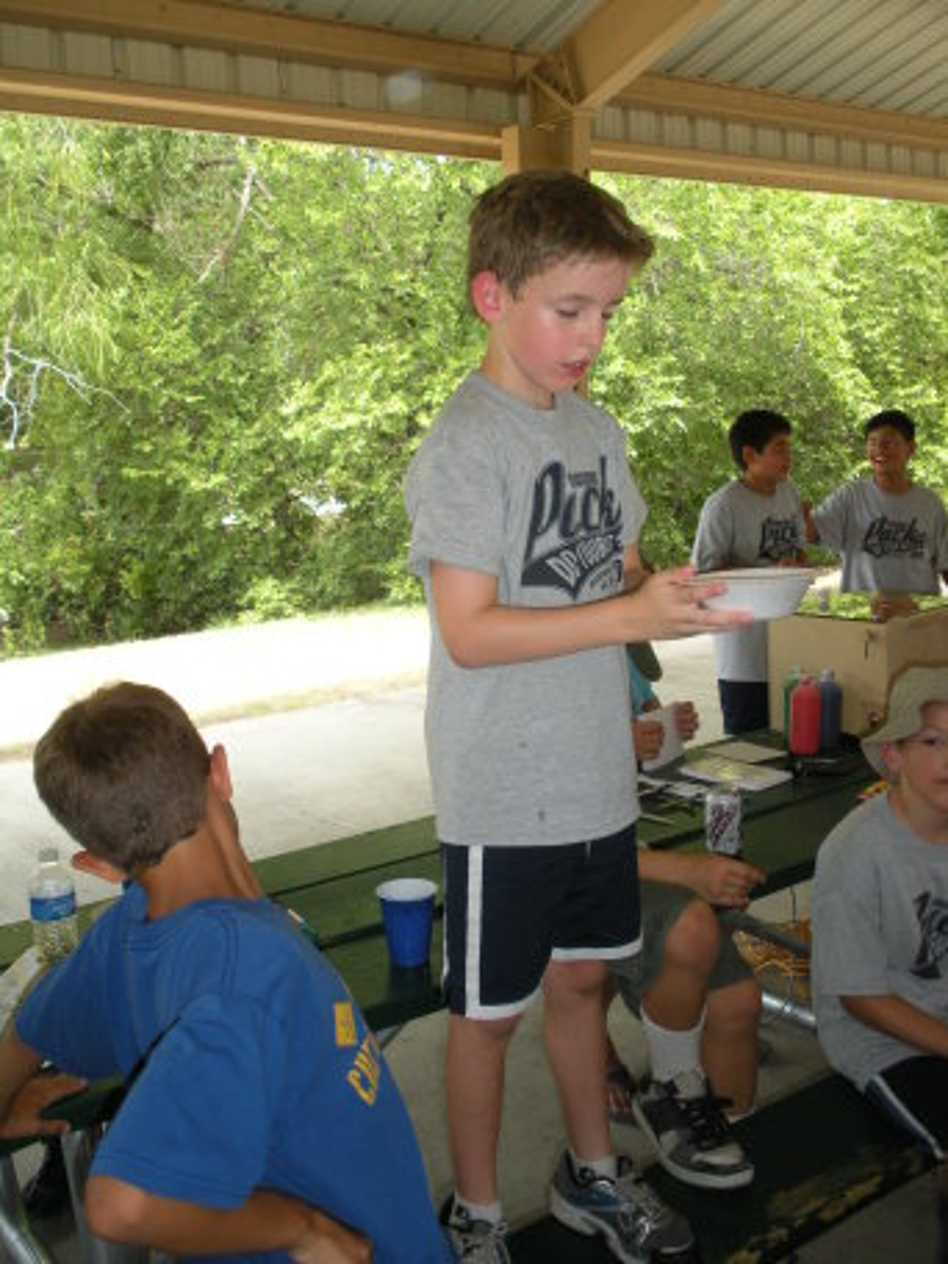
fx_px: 1315
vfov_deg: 51.4
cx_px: 474
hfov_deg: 39.7
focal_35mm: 36
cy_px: 632
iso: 88
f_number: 3.5
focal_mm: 6.3
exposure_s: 1/86.4
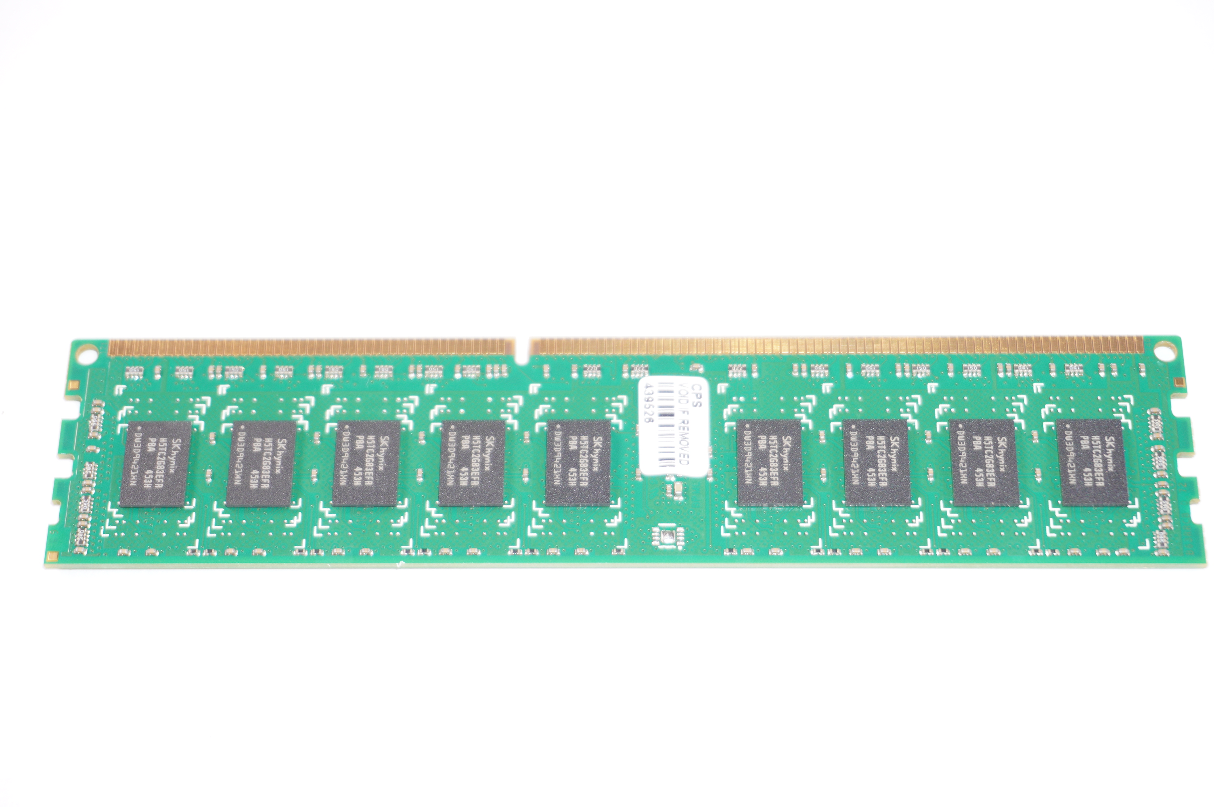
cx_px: 607
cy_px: 404
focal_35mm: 64
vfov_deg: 21.0
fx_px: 2173
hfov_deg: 31.2
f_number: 5.6
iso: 200
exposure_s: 1/125
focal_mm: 43
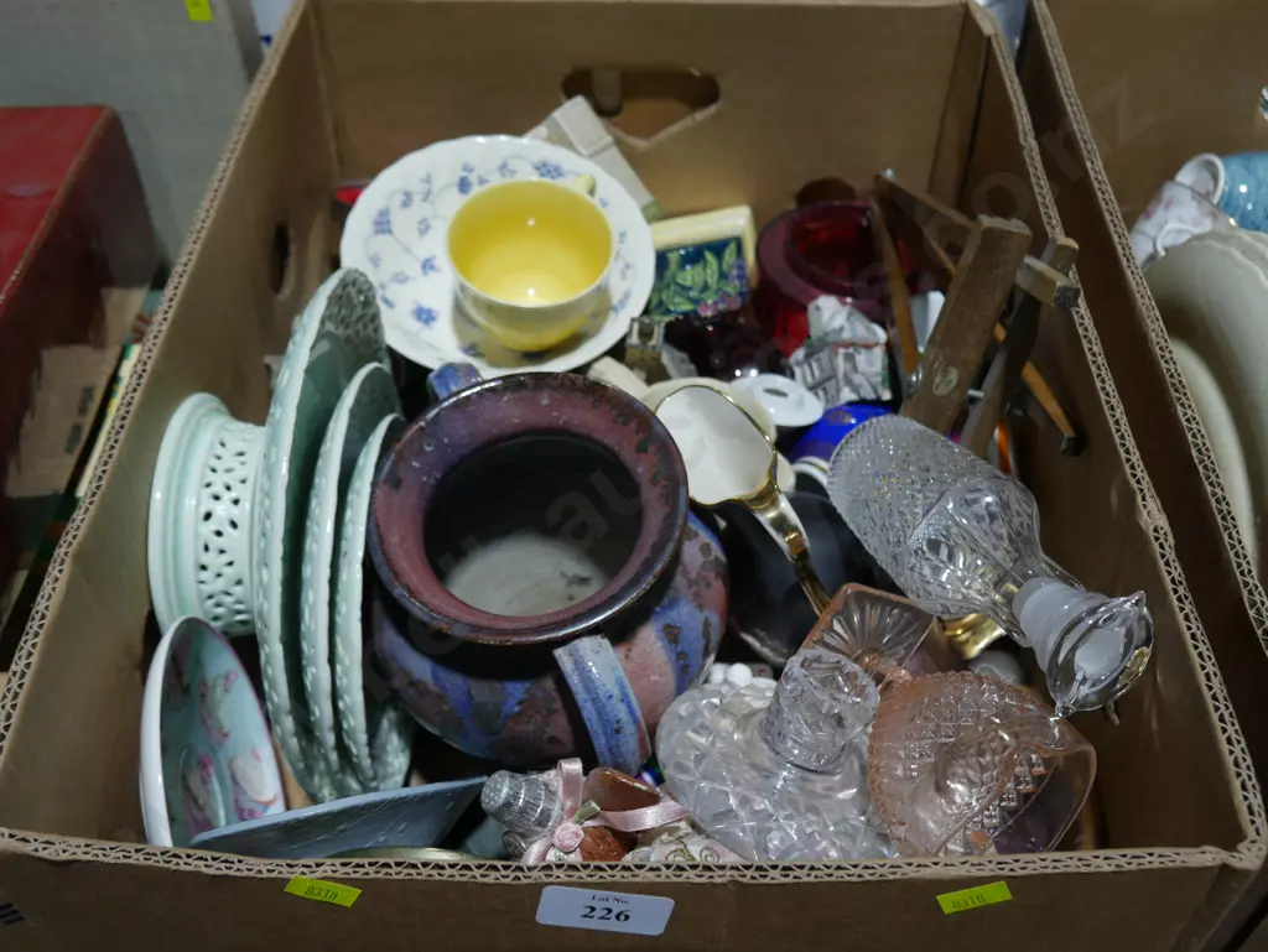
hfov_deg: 53.9
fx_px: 1246
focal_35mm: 34
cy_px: 476
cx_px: 634
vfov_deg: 41.8
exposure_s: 1/100
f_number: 4
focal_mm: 17
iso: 200
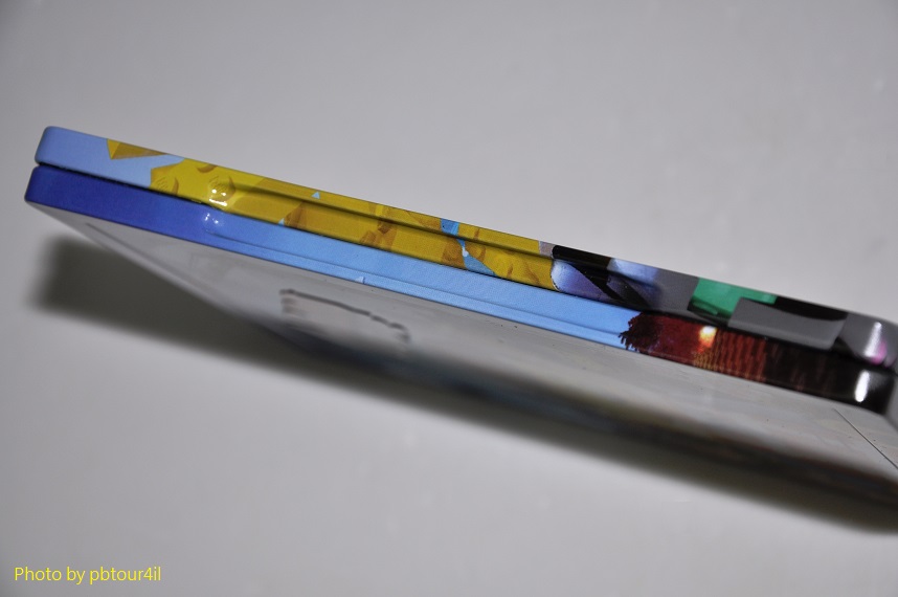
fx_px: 2616
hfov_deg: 19.5
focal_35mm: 105
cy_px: 298
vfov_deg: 13.0
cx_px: 449
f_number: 5.6
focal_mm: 70
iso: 200
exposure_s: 1/30
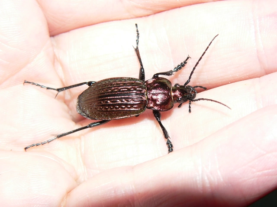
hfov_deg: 20.4
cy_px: 104
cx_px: 138
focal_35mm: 96
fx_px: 768
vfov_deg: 15.4
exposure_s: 1/60
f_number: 4
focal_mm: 16.1
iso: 100
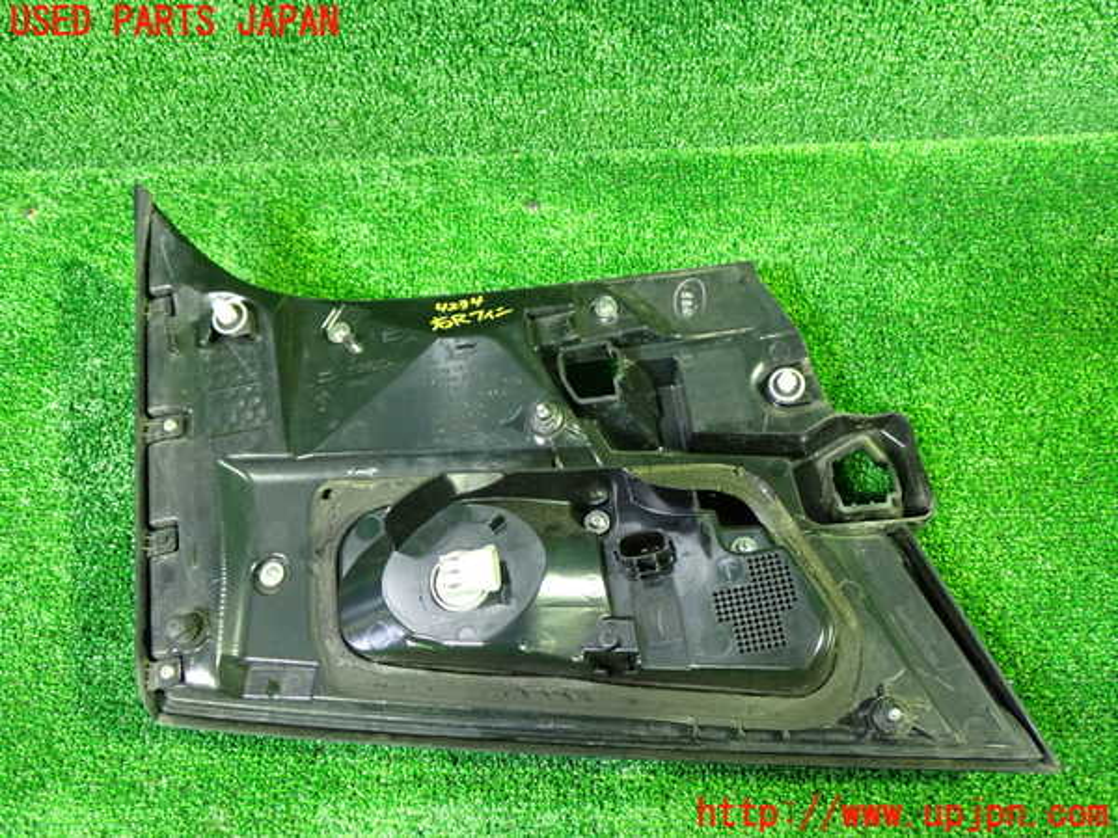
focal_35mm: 32
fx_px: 1034
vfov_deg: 44.2
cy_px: 419
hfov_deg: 56.8
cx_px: 559
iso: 800
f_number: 2.4
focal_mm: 5.79
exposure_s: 1/15
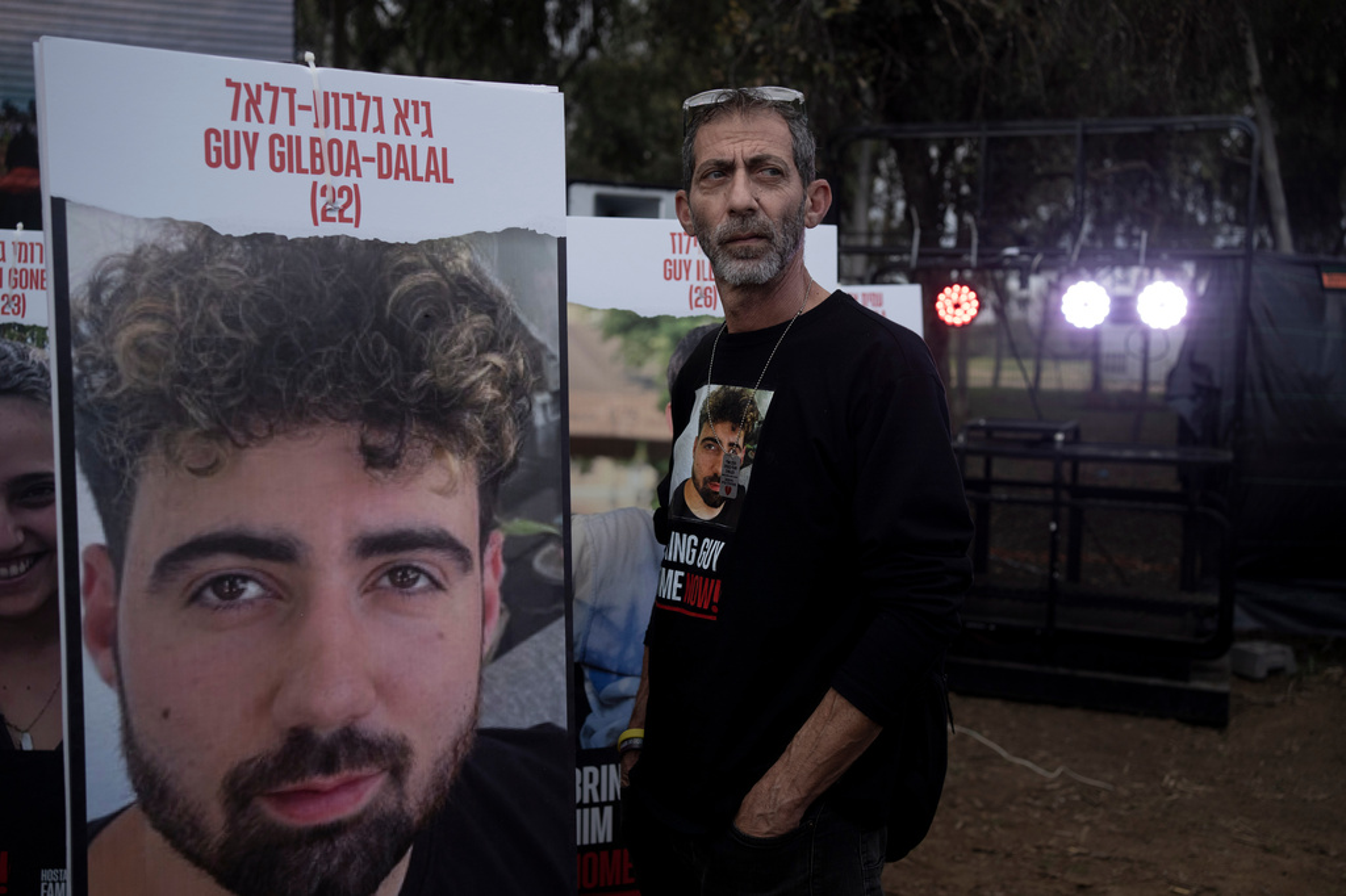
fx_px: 1308
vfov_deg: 37.8
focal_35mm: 35
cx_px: 673
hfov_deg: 54.4
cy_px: 448
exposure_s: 1/2500
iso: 400
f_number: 3.5
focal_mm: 35
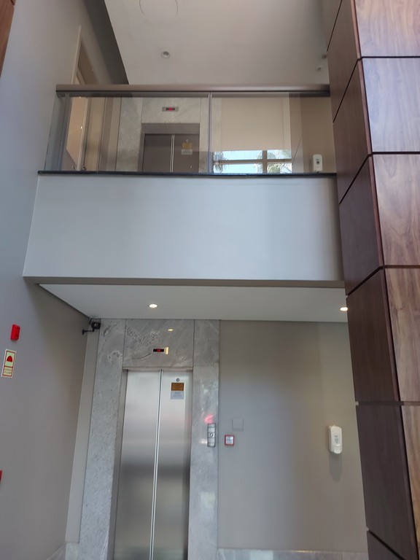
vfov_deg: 71.6
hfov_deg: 56.8
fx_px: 388
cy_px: 280
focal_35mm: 24
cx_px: 210
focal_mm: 5.23
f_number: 1.8
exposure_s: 1/40
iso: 200
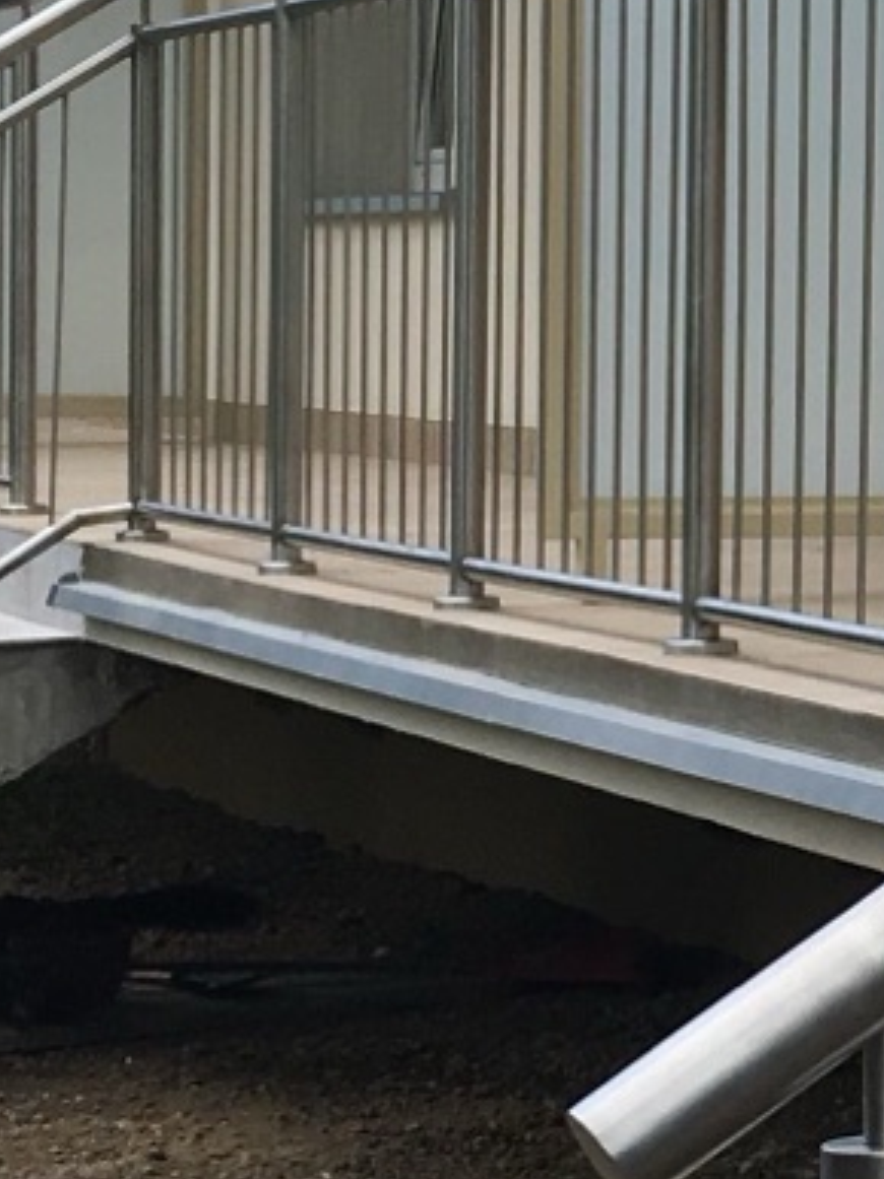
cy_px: 417
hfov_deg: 9.4
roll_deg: -1.6
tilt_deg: +0.0
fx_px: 5110
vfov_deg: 13.2
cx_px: 1603
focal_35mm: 150
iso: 25
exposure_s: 1/527
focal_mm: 4.15
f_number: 2.2
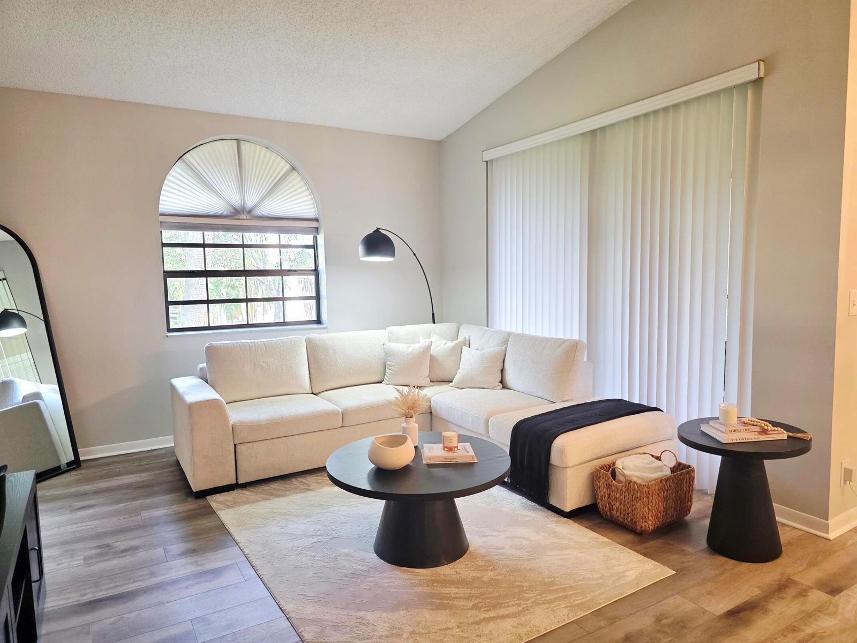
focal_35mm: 23
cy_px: 322
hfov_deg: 73.9
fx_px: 569
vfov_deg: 58.9
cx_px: 428
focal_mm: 6.3
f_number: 1.7
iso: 200
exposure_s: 1/120
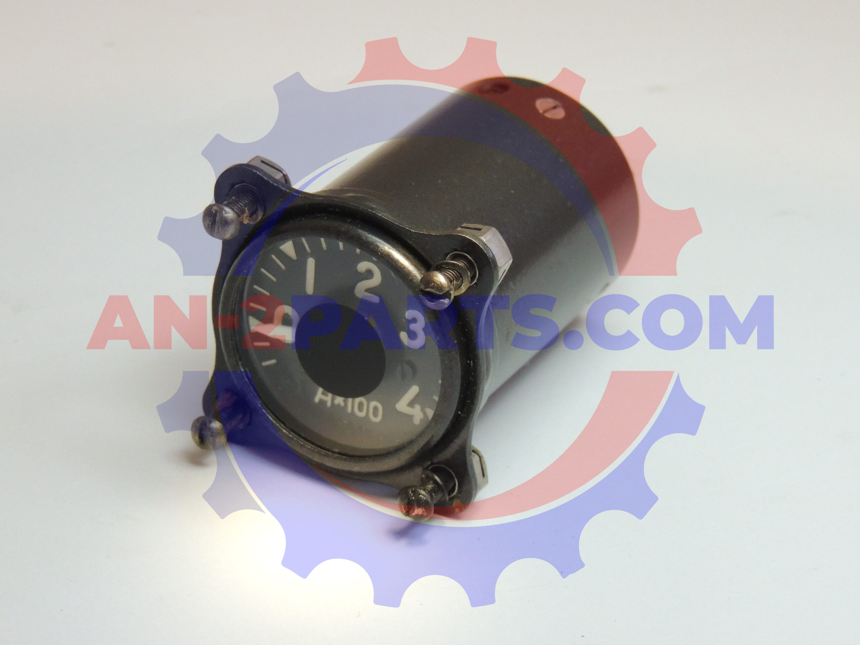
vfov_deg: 11.0
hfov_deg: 14.6
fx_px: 3354
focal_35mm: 135
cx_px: 430
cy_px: 322
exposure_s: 1/125
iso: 800
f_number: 4.3
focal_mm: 24
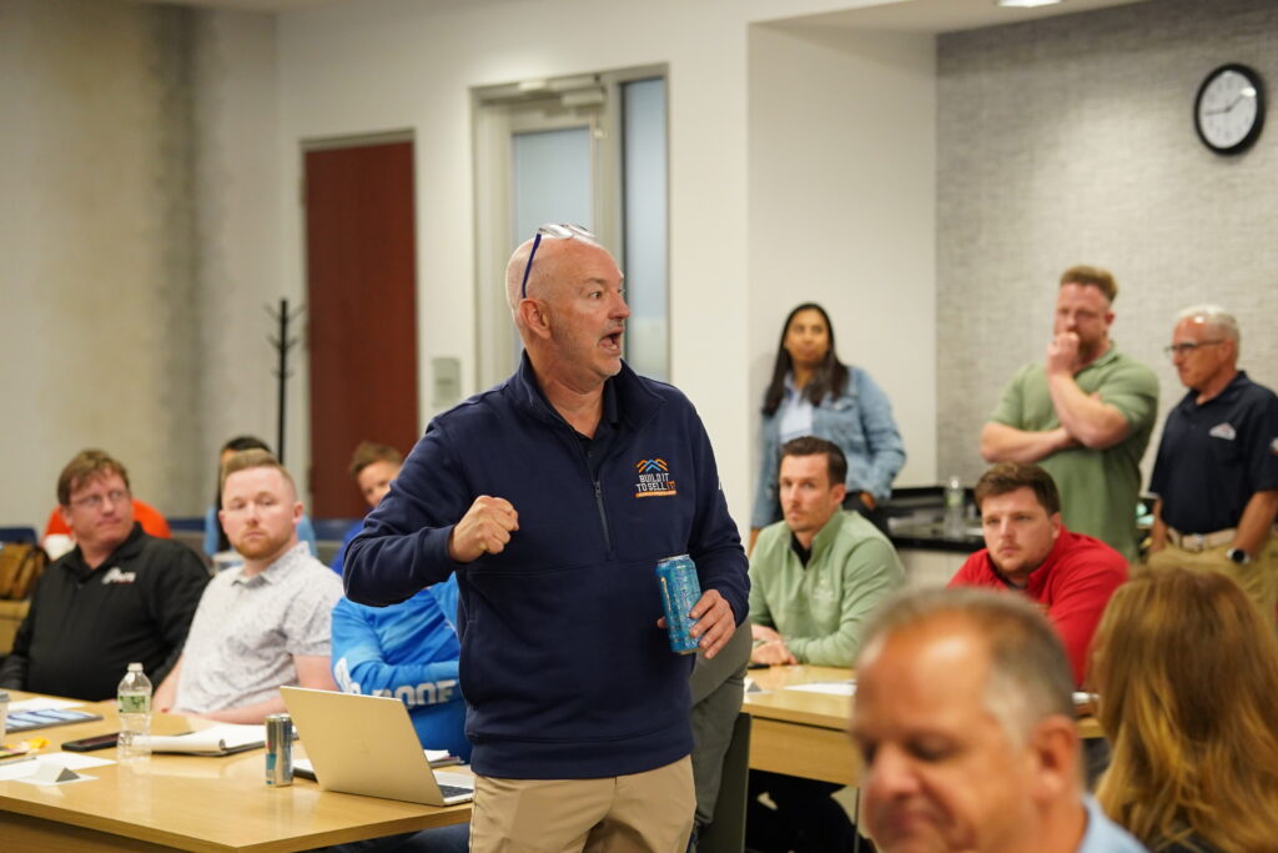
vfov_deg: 16.3
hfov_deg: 24.2
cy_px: 426
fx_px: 2982
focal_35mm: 84
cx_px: 639
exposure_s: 1/400
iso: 2000
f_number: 2.2
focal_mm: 56
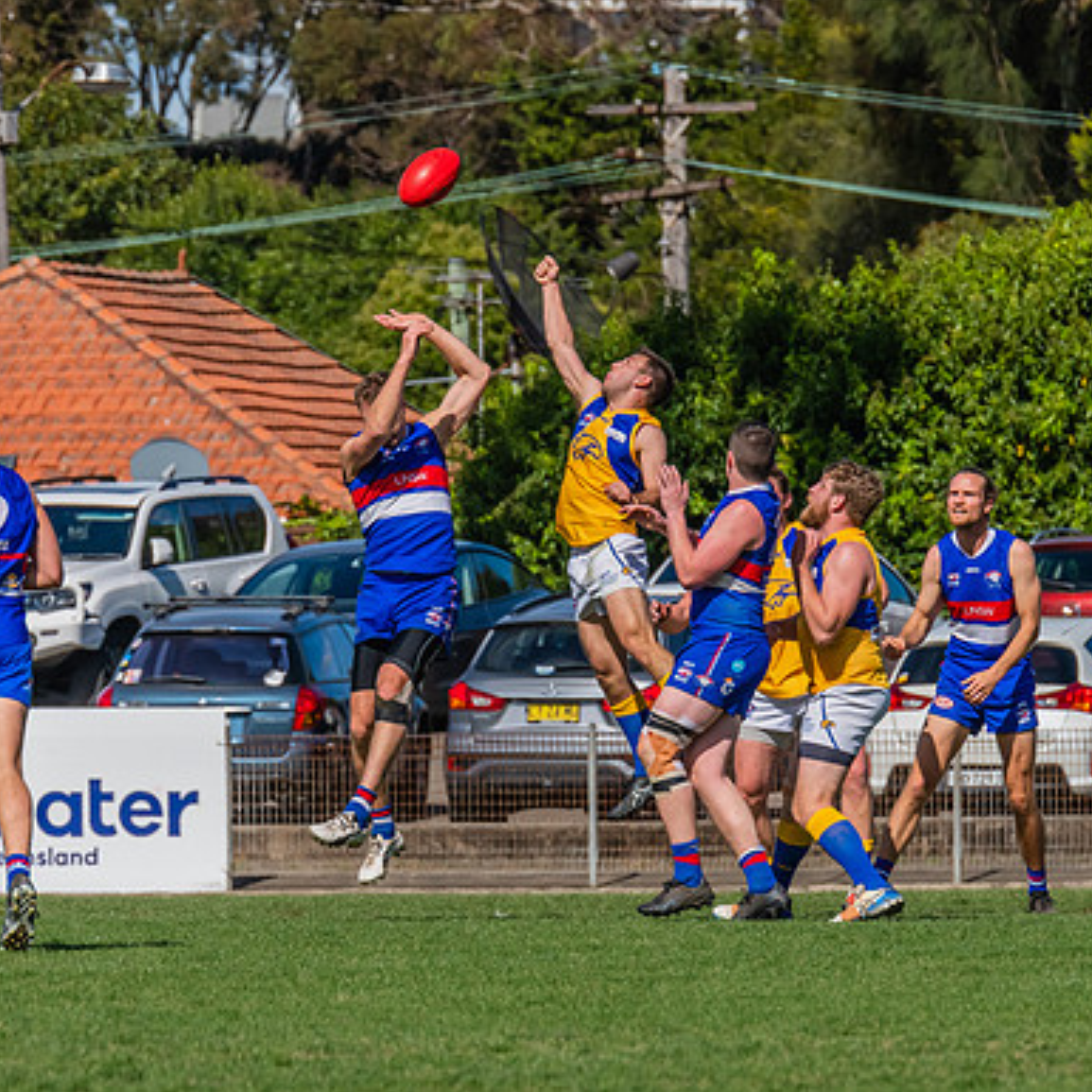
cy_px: 499
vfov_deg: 2.7
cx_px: 432
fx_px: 23341
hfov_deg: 2.7
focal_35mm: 654
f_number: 13
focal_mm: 420
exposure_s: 1/1600
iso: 800
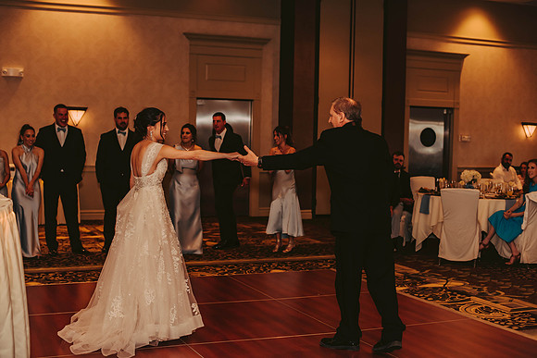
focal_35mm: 50
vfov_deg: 27.0
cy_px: 179
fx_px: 746
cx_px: 268
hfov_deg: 39.6
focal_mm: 50
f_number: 2.5
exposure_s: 1/125
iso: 800
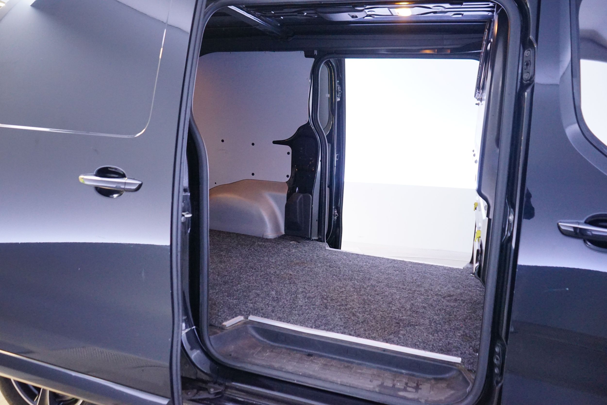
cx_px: 304
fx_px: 472
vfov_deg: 46.4
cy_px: 202
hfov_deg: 65.5
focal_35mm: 28
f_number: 3.5
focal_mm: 28
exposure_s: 1/50
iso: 3200
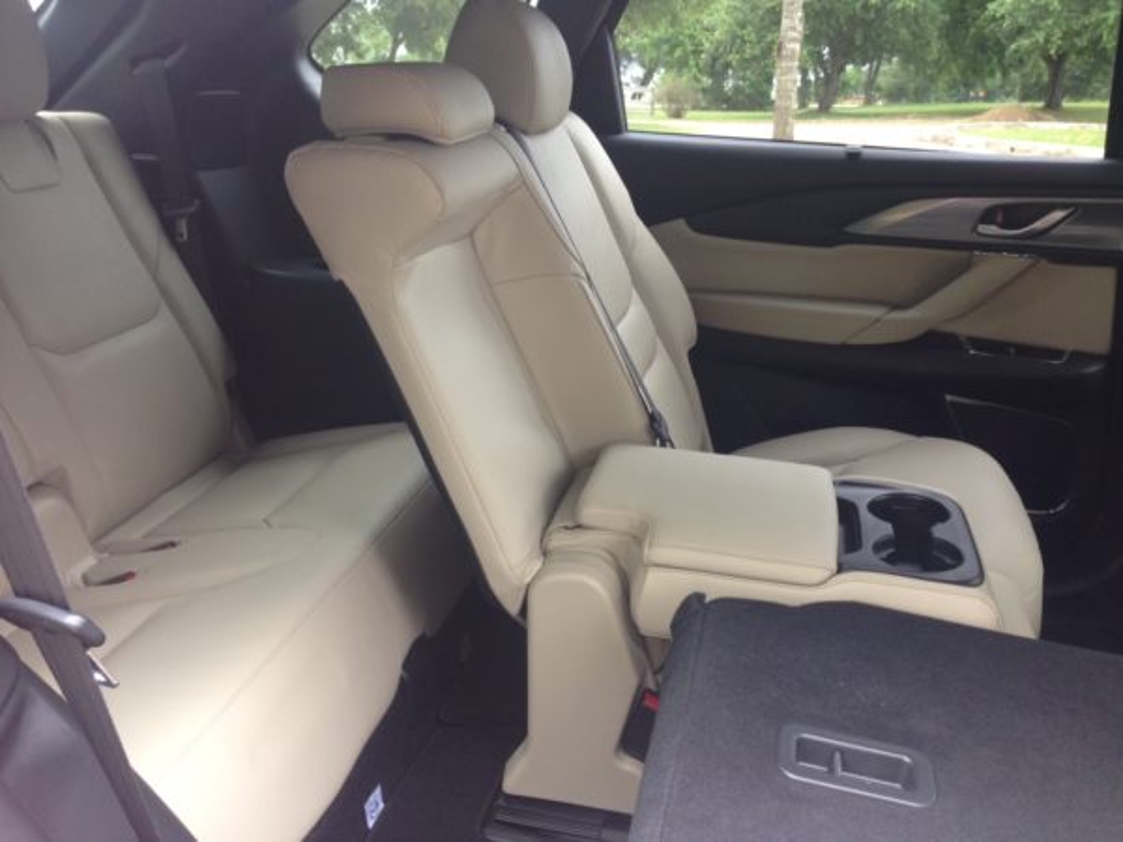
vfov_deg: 42.9
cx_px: 562
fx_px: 1071
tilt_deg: -16.6
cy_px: 421
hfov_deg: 55.4
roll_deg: -2.5
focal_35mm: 33
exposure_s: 1/20
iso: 64
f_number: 2.4
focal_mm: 4.12
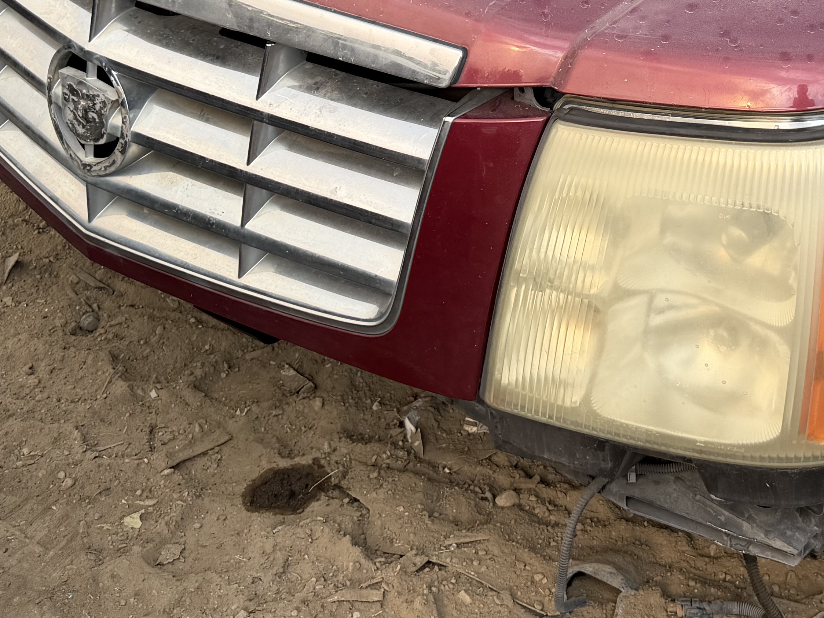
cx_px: 664
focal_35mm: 61
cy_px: -14
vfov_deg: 23.0
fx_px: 1452
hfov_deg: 30.9
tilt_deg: -23.6
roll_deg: -2.3
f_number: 1.78
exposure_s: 1/1230
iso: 80
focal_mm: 6.76
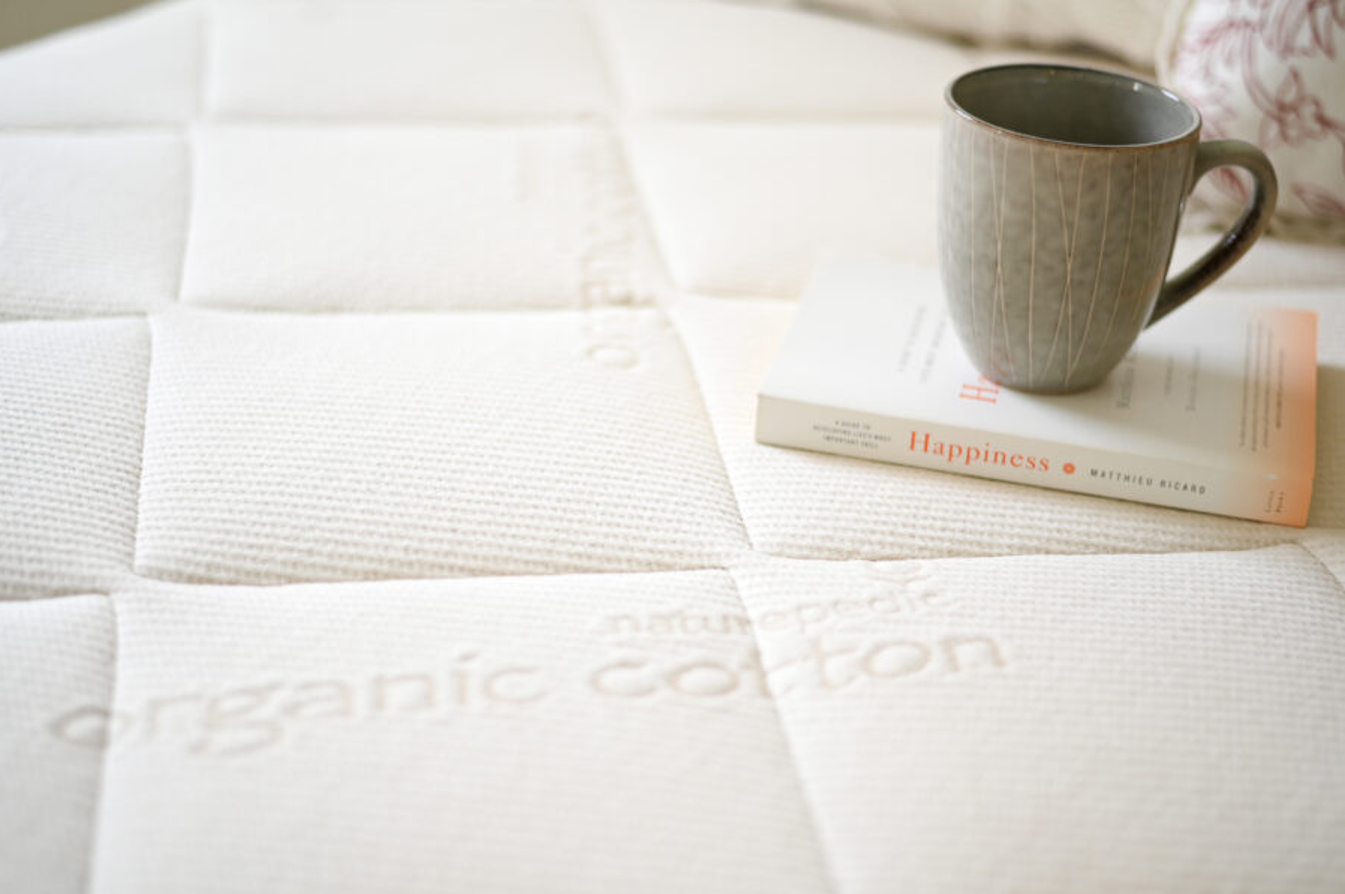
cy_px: 474
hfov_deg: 35.1
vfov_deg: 23.7
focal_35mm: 57
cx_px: 711
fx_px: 2128
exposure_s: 1/640
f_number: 1.8
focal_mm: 50
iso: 400
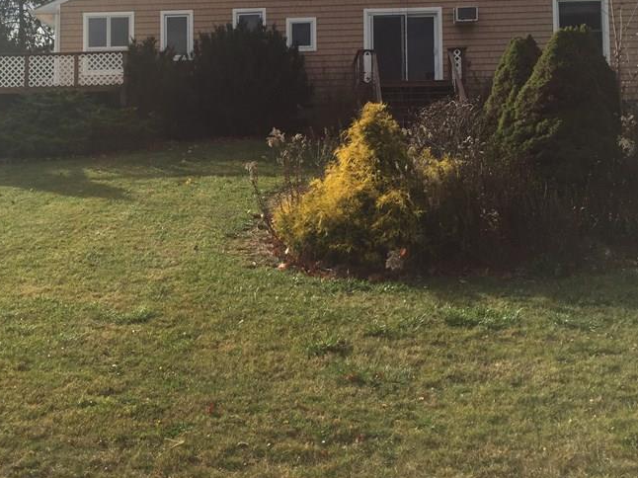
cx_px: 226
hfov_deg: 40.9
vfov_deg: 31.2
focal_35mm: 46
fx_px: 848
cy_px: 150
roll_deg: +0.6
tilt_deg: +5.1
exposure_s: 1/2198
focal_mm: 4.15
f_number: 2.2
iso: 32
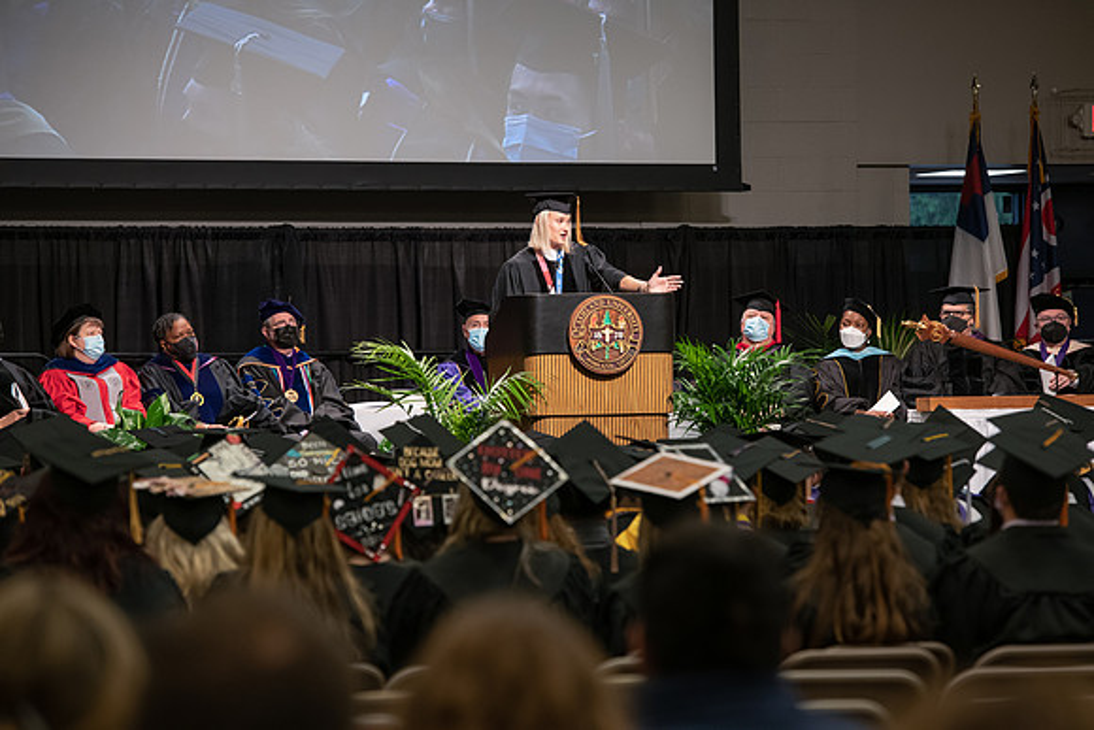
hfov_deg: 12.1
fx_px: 5167
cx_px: 547
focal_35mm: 170
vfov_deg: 8.1
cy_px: 365
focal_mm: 170
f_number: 5
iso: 1600
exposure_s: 1/200
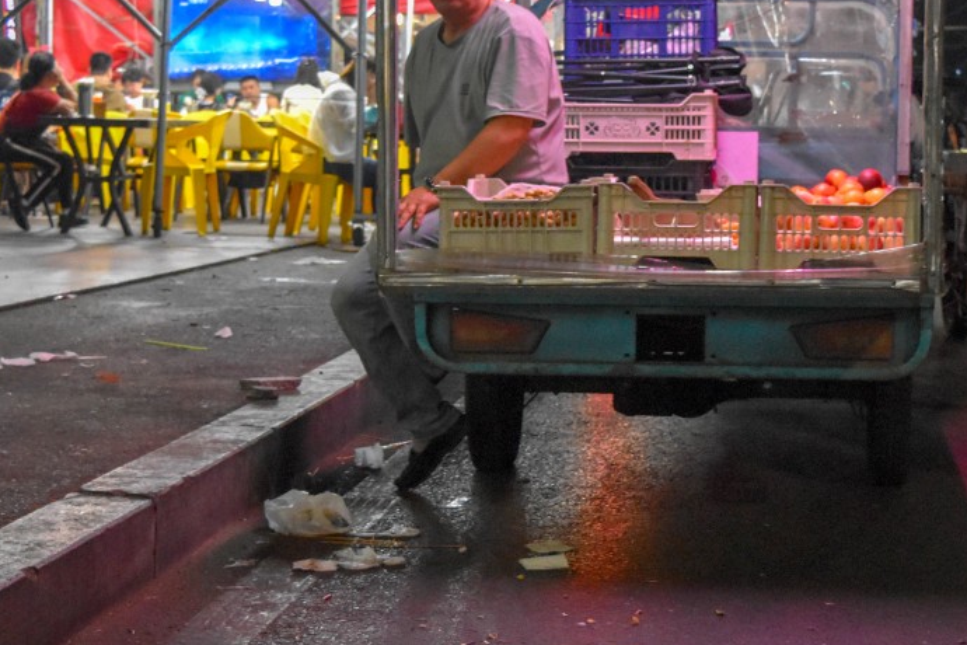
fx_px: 1638
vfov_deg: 22.2
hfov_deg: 32.6
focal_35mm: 61
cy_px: 219
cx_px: 633
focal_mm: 26
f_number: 4
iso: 3200
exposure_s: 1/250
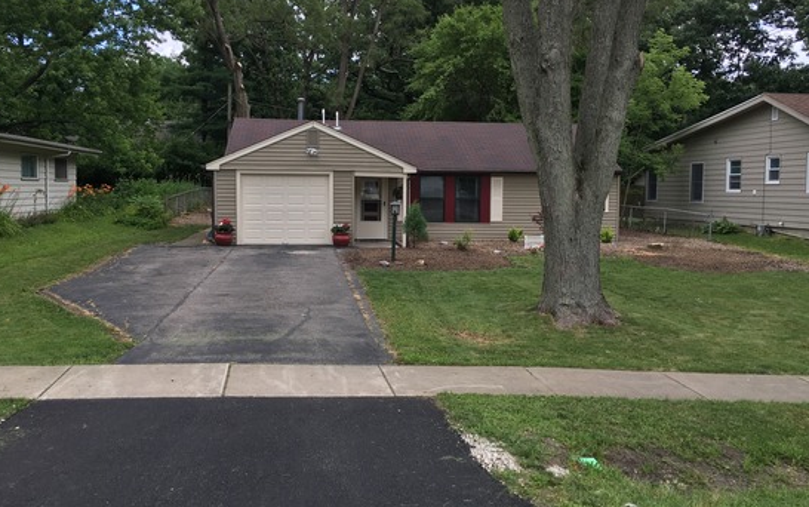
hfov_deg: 54.0
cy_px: 224
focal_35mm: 36
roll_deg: -0.7
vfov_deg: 35.3
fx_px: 794
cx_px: 384
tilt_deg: -3.0
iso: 25
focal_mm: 4.15
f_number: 2.2
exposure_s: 1/481
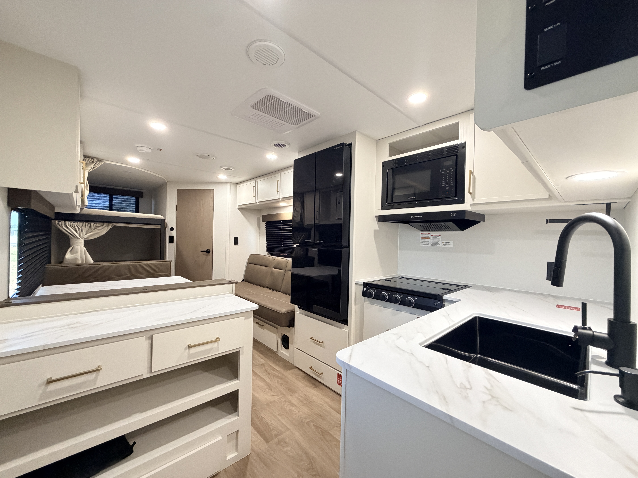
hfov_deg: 102.1
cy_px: 239
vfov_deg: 85.7
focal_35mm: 14
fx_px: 258
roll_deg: -0.3
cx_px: 319
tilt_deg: +1.0
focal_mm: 2.22
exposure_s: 1/60
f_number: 2.2
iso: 500
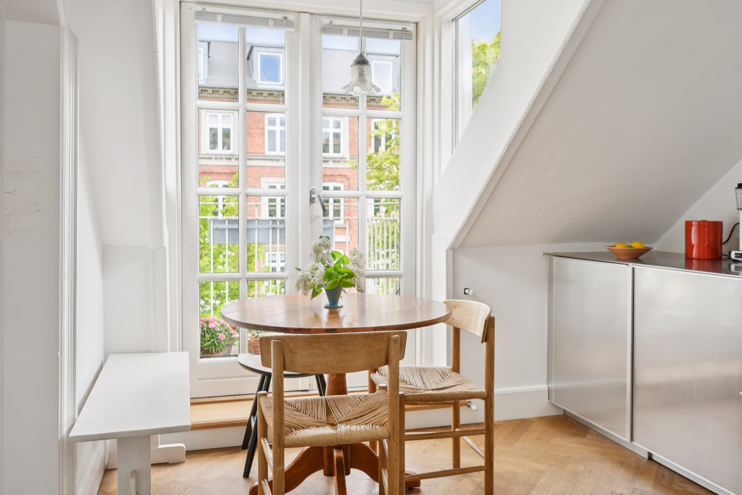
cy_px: 248
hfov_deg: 61.9
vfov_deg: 43.6
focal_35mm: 30
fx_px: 618
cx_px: 371
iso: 400
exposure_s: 1/25
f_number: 6.3
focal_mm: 30
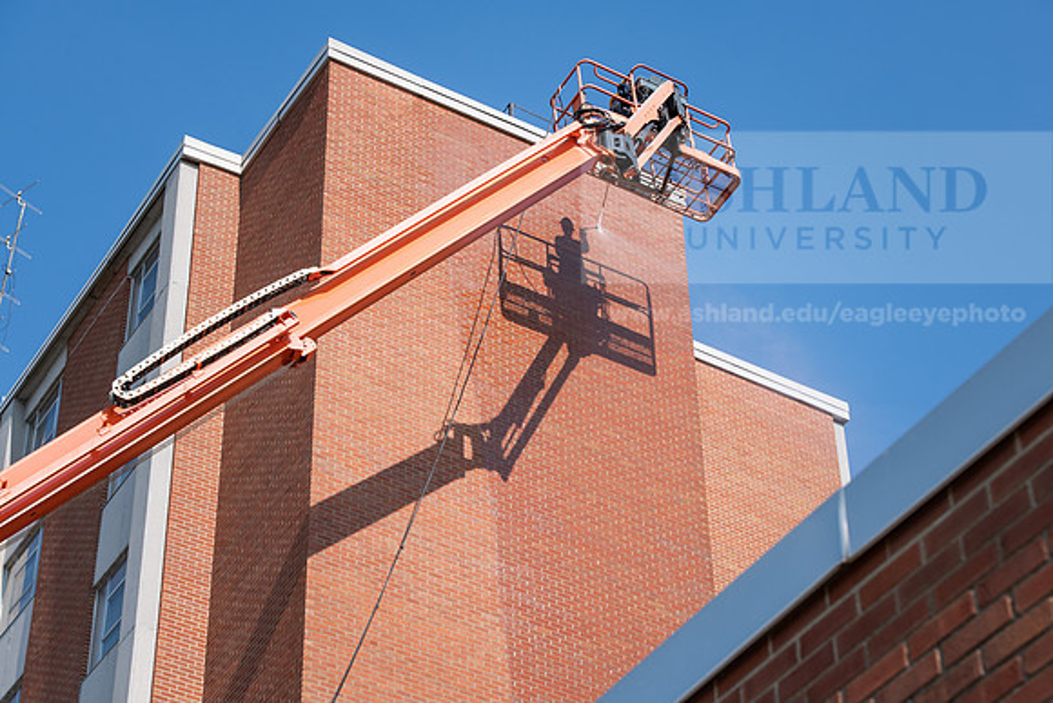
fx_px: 2487
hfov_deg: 23.9
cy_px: 352
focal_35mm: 85
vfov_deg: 16.1
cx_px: 526
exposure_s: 1/500
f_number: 8
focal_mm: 85
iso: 200
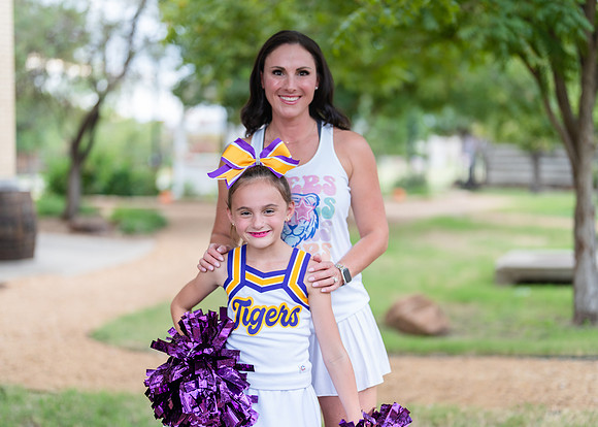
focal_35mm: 54
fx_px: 909
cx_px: 299
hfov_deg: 36.4
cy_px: 214
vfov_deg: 26.4
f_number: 1.2
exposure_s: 1/400
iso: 200
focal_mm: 50
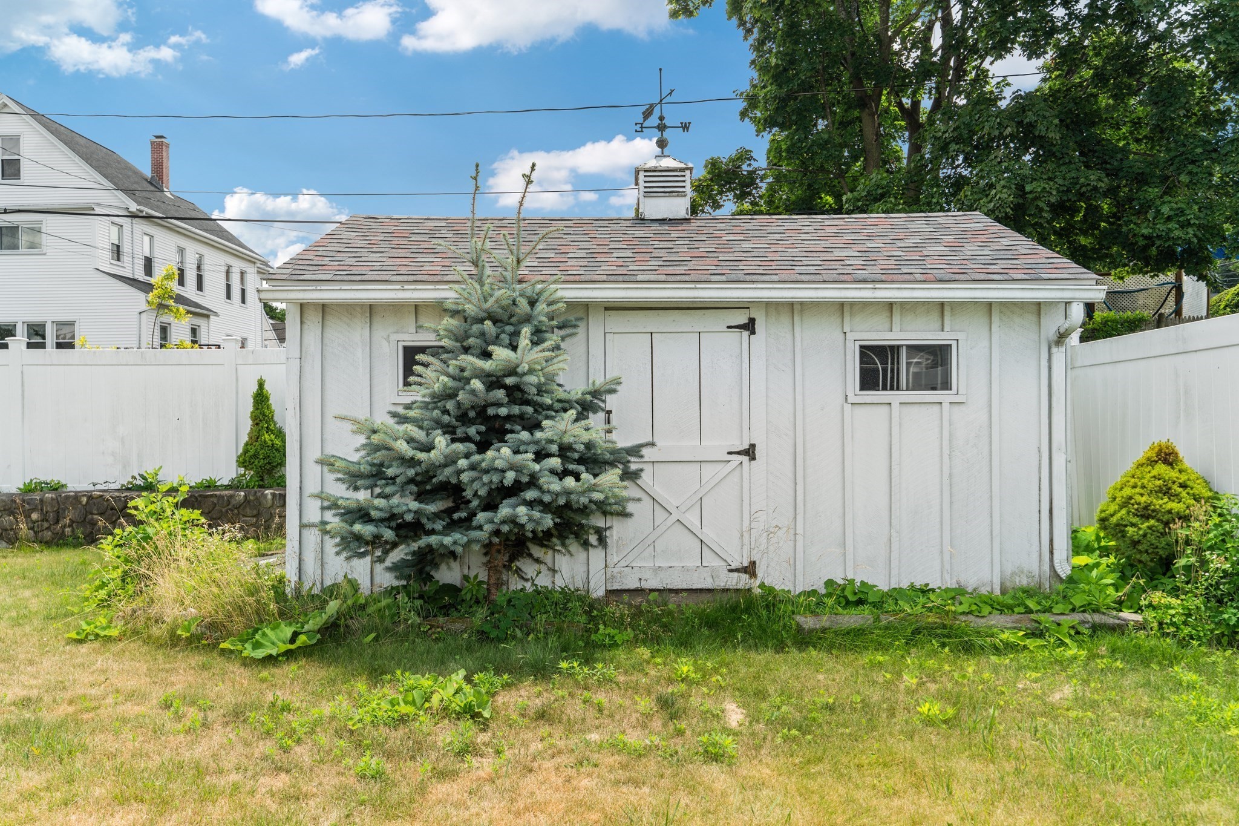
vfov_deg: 45.0
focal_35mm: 29
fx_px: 998
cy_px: 413
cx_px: 620
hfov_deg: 63.7
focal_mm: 29
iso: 400
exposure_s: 1/100
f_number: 8
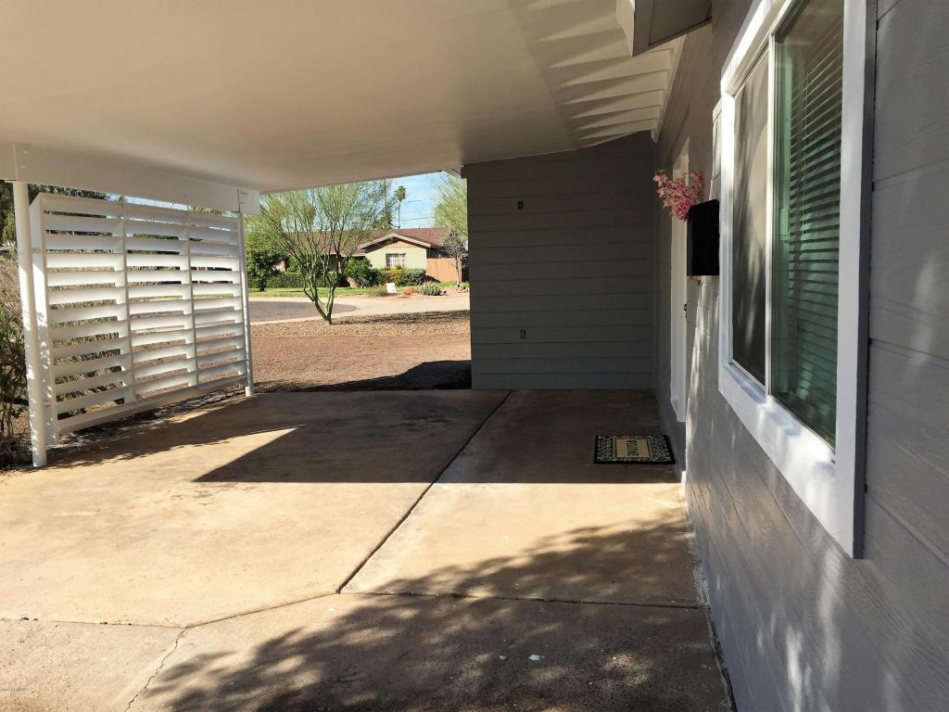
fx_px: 795
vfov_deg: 48.2
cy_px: 356
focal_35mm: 29
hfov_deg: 61.7
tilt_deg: -6.2
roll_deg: +0.8
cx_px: 474
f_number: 2.2
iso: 32
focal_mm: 4.15
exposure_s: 1/1647
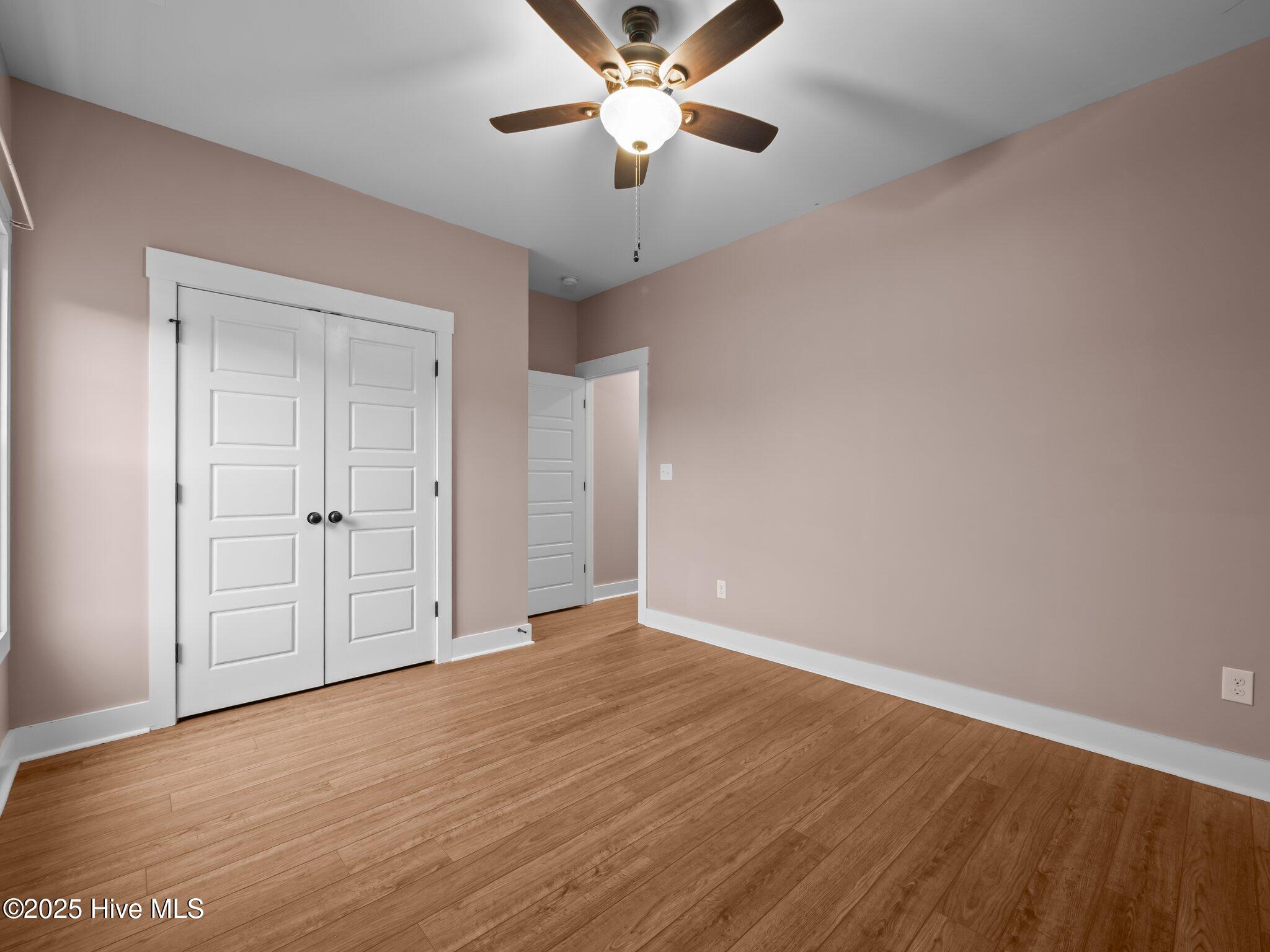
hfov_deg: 102.1
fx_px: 514
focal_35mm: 14
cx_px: 635
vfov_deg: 85.7
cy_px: 476
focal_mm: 7
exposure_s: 1/1.67
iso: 200
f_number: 5.6
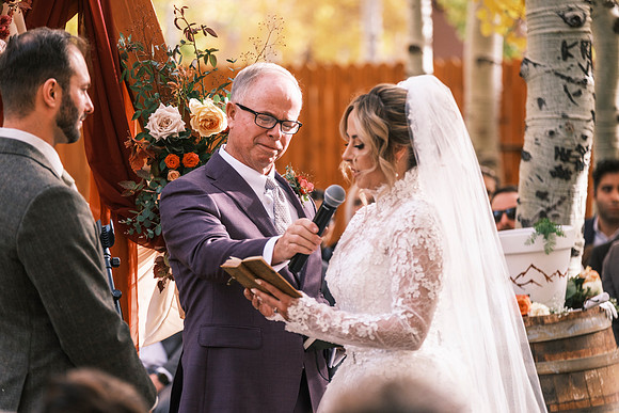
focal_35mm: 210
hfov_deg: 9.8
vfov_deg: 6.5
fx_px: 3612
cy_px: 206
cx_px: 310
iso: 400
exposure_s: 1/500
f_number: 3.2
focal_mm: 140
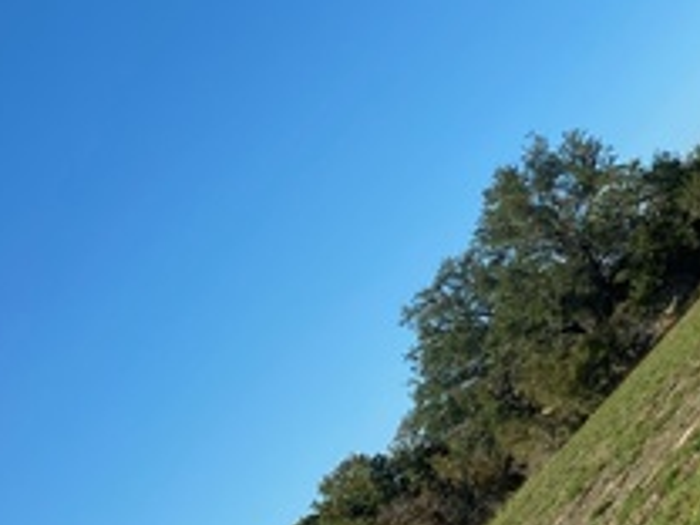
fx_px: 1618
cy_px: -91
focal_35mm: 80
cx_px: 1000
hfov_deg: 21.2
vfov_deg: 17.6
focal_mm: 4.25
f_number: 1.8
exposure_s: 1/2755
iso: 32
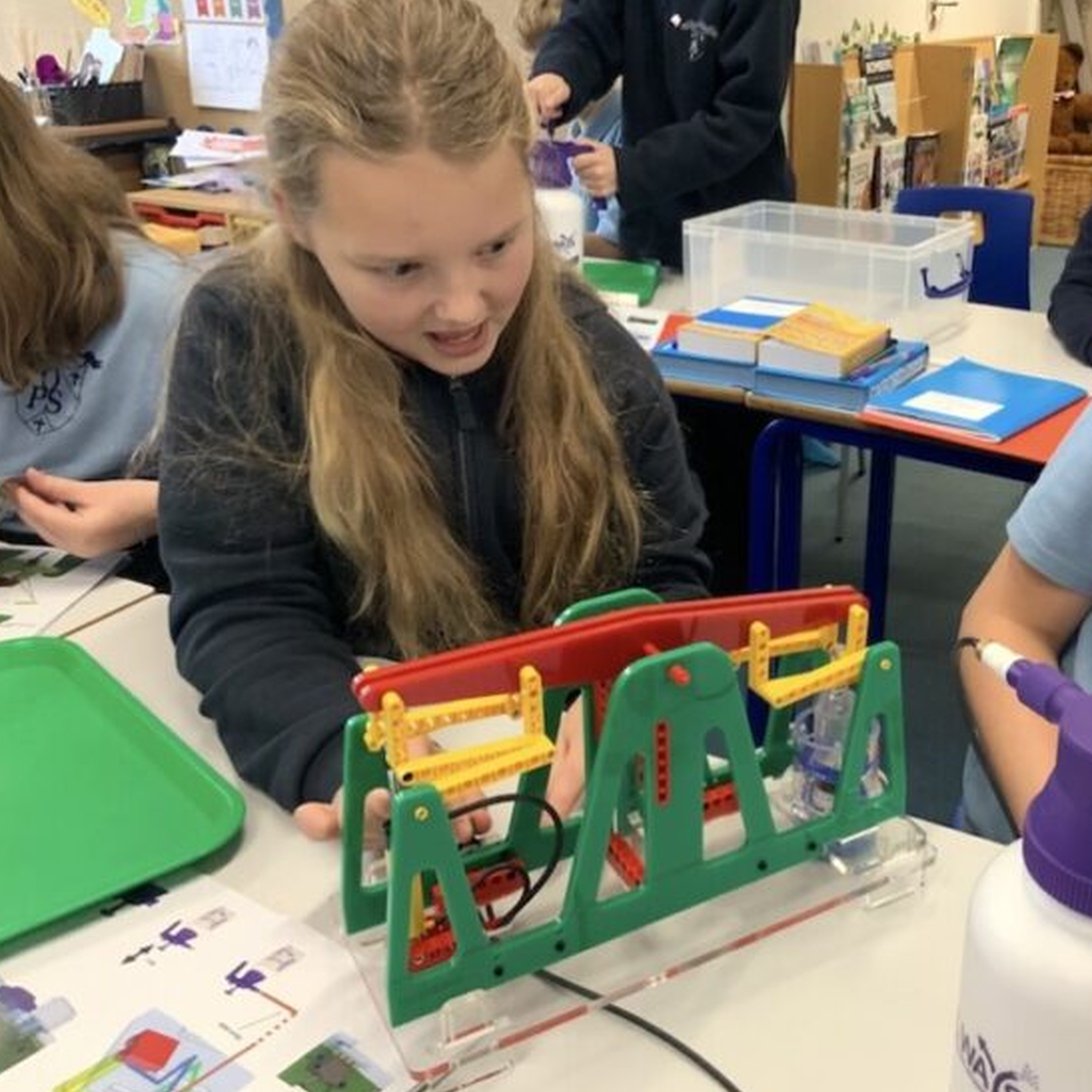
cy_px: 542
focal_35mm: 36
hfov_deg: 45.3
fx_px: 1285
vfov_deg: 46.0
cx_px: 739
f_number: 1.8
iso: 200
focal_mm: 3
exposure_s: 1/50
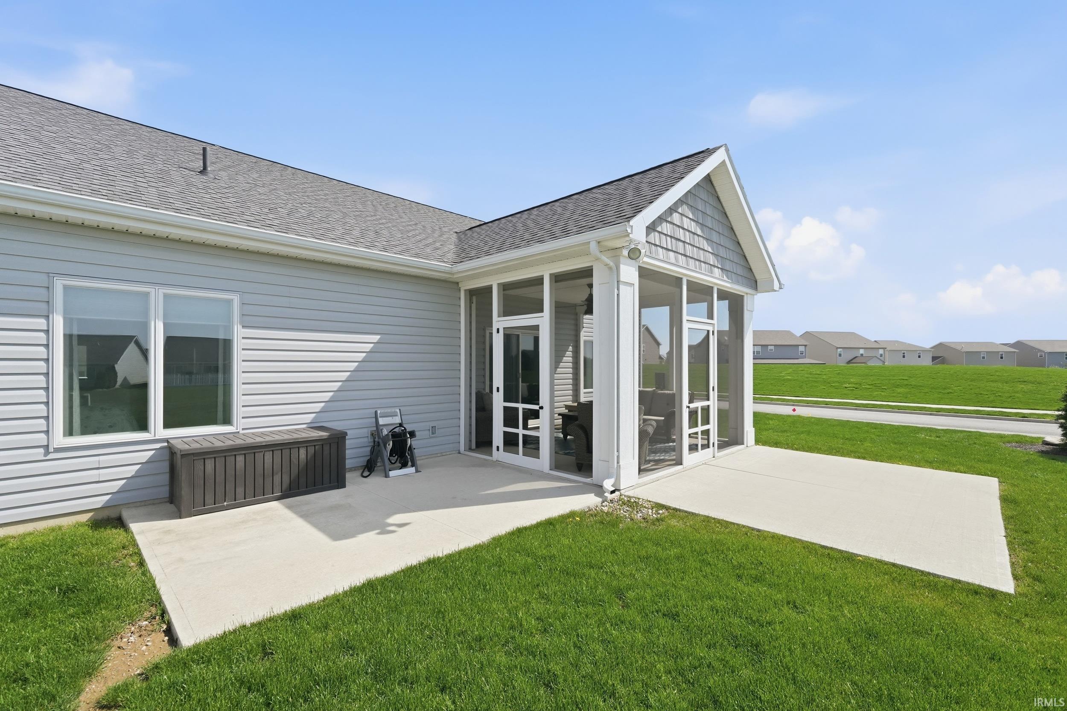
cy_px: 356
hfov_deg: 100.4
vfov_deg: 77.3
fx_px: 445
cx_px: 534
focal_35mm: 15
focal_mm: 10
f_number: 4
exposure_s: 1/4000
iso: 800
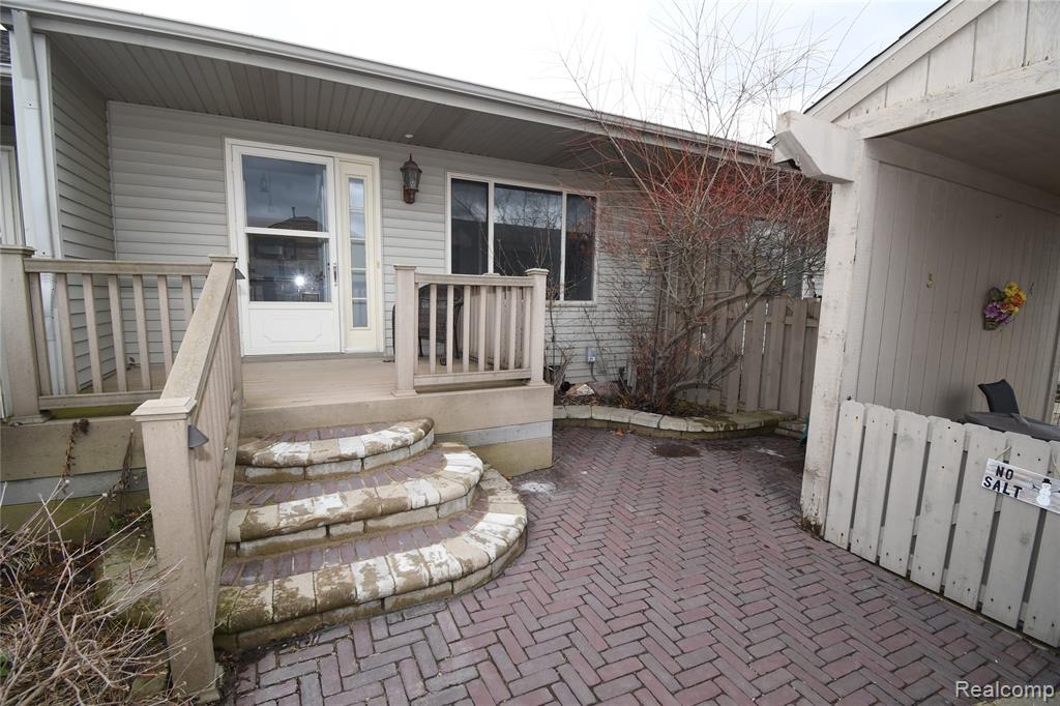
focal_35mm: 15
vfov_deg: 77.3
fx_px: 441
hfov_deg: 100.4
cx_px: 530
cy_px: 353
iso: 400
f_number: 8
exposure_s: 1/60
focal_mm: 10
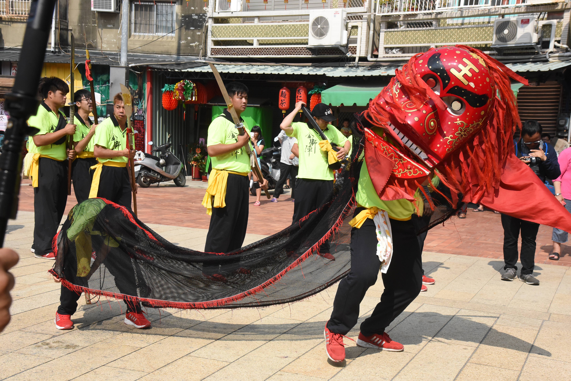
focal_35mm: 50
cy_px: 190
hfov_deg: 39.6
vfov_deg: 27.0
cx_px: 286
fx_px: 793
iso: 3600
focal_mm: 50
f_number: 11
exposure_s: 1/4000
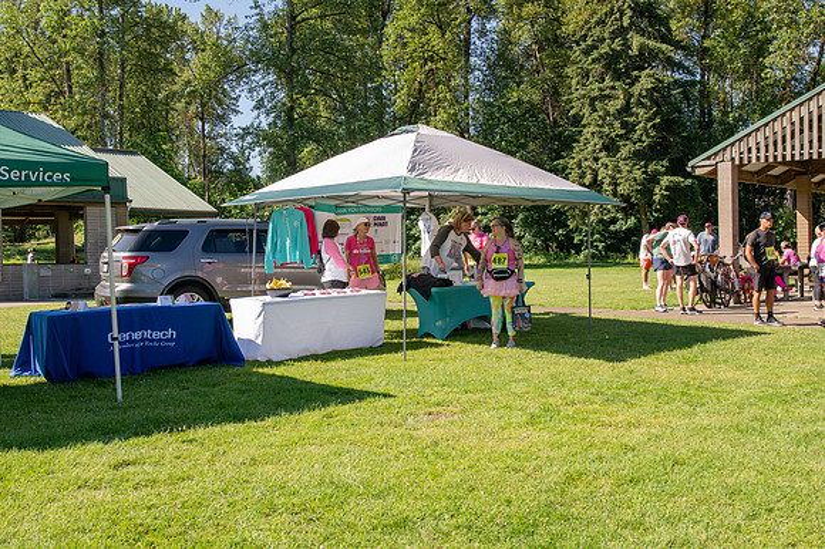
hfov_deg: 53.2
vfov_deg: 36.8
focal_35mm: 36
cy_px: 274
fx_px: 824
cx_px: 412
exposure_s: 1/400
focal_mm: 24
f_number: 6.3
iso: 320
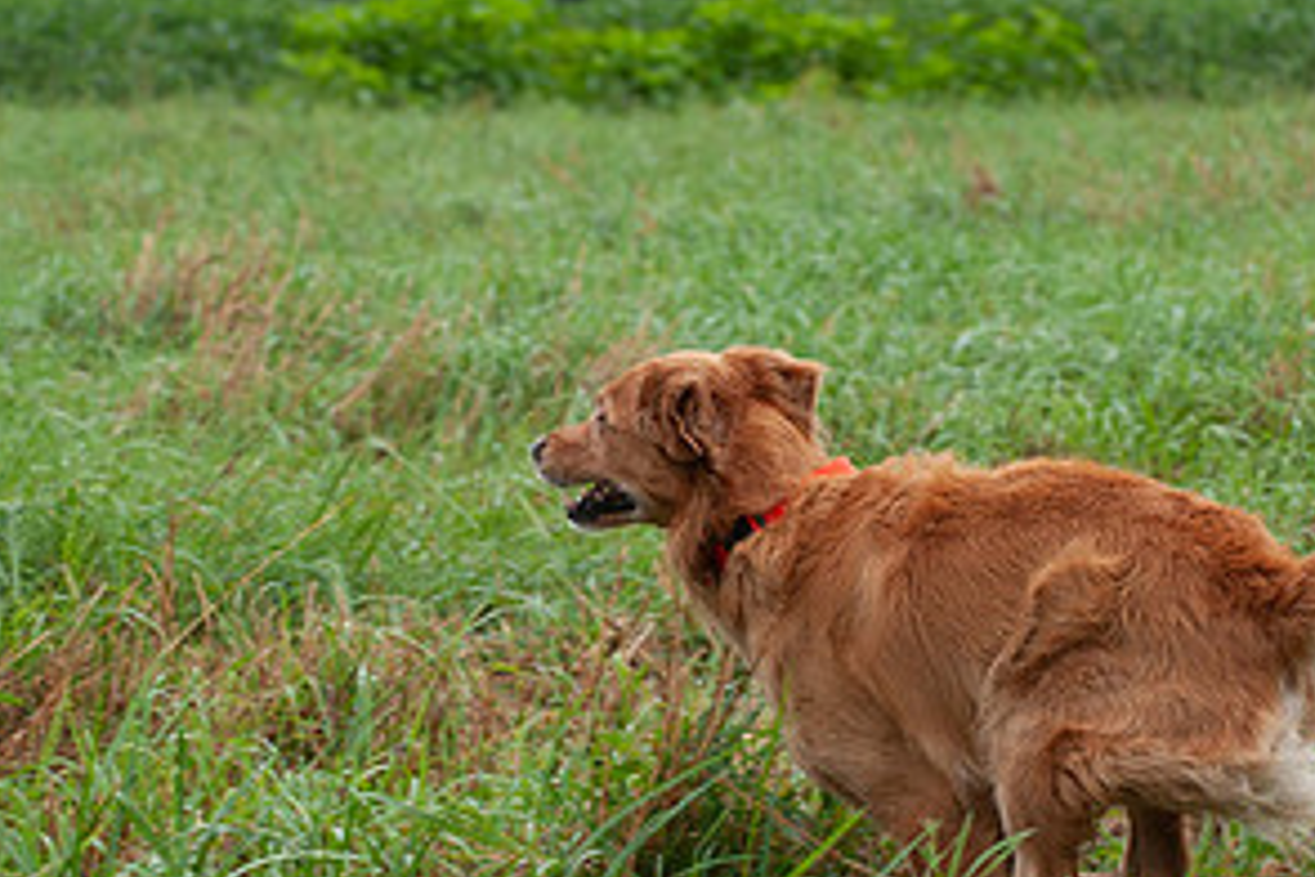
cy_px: 412
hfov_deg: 9.0
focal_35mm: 229
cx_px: 595
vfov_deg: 6.0
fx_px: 8364
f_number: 6.3
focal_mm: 116
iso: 800
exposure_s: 1/800
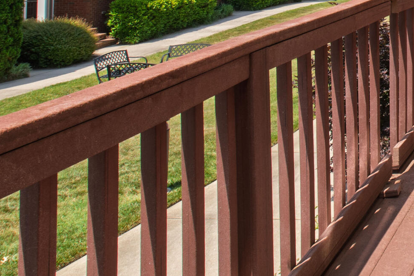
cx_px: 538
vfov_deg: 25.5
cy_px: -74
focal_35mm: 46
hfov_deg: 32.3
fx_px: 529
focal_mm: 10
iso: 100
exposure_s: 1/200
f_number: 8
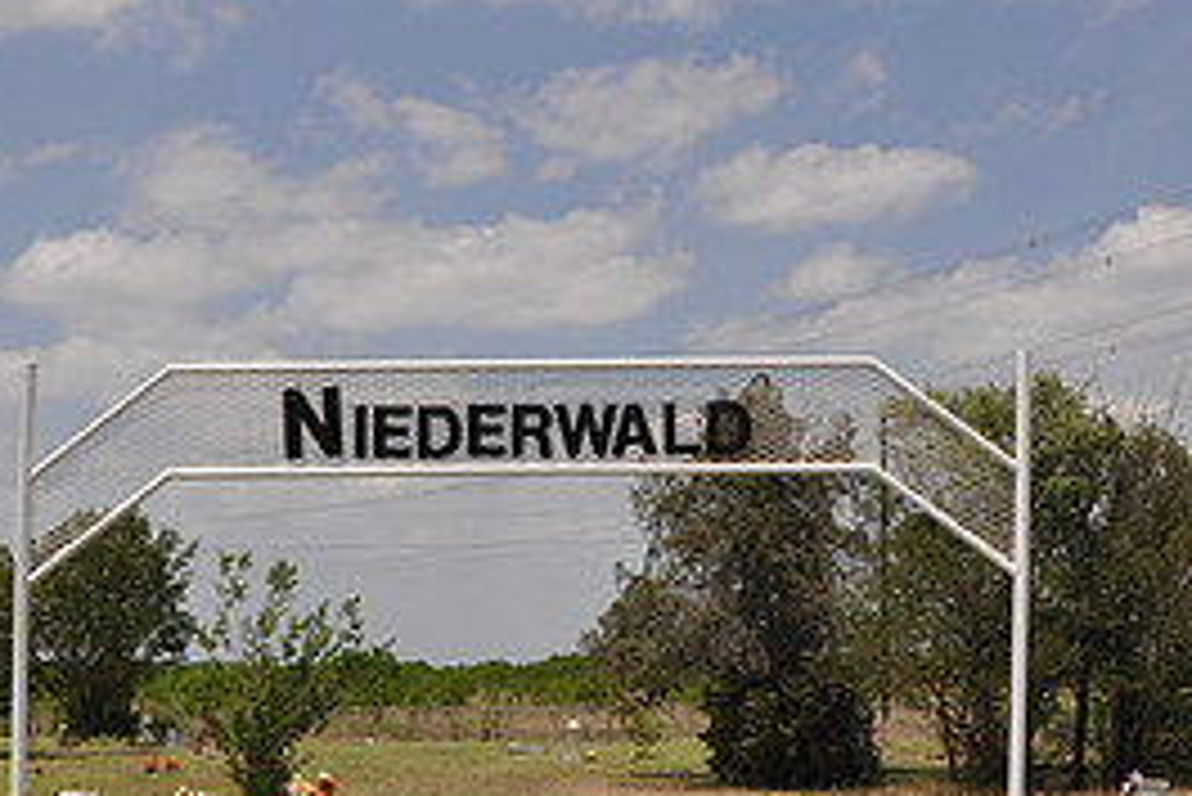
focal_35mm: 59
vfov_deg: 23.0
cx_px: 553
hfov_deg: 33.9
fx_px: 1955
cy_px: 501
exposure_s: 1/320
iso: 200
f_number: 9
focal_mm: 18
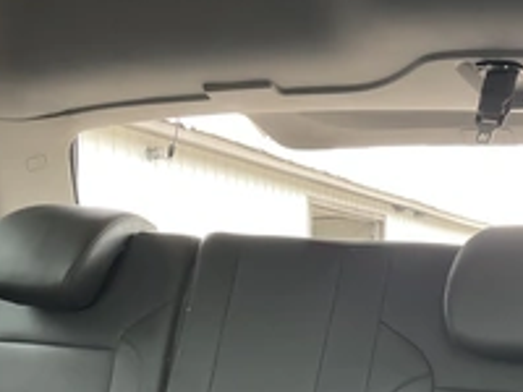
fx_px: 876
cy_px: 337
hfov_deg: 32.9
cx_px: 358
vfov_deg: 24.6
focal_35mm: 58
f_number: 1.8
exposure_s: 1/60
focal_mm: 3
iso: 80
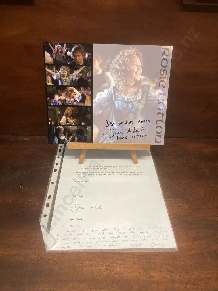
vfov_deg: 63.4
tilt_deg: -35.5
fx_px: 235
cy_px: 146
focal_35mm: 28
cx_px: 109
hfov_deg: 49.7
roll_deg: -2.5
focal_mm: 3.99
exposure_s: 1/50
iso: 160
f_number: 1.8
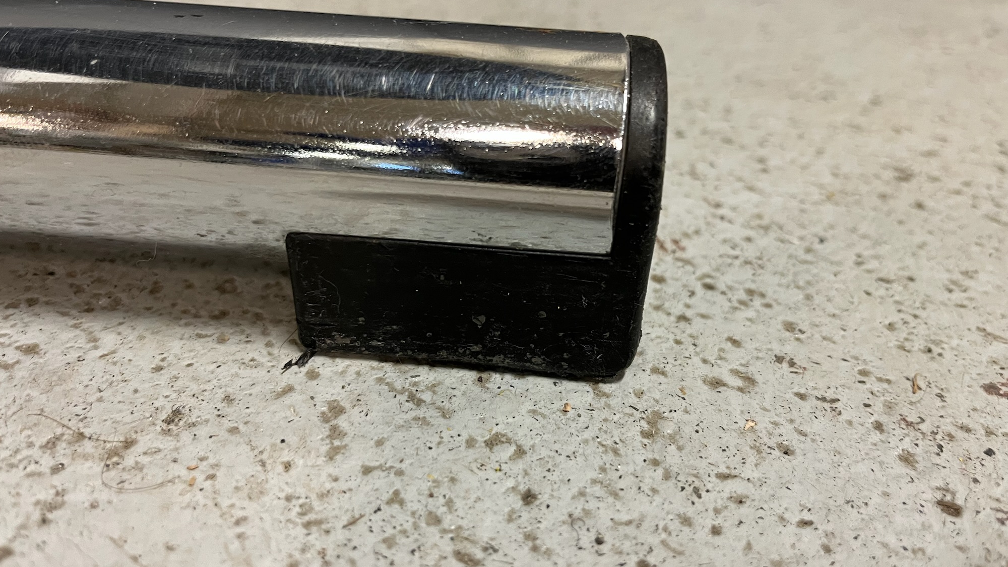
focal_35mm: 29
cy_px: 255
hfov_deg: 66.1
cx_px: 512
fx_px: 775
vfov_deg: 40.1
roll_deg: -3.4
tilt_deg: -32.4
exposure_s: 1/50
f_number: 1.6
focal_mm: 5.1
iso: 200
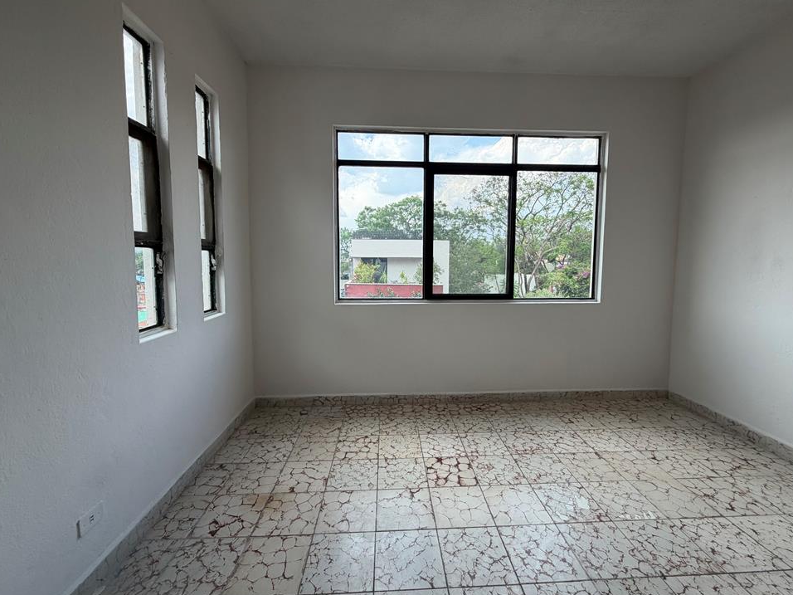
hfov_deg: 98.1
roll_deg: -0.3
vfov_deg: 81.7
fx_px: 344
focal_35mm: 15
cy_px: 285
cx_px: 407
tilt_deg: -5.0
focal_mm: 2.22
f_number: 2.2
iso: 40
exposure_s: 1/211
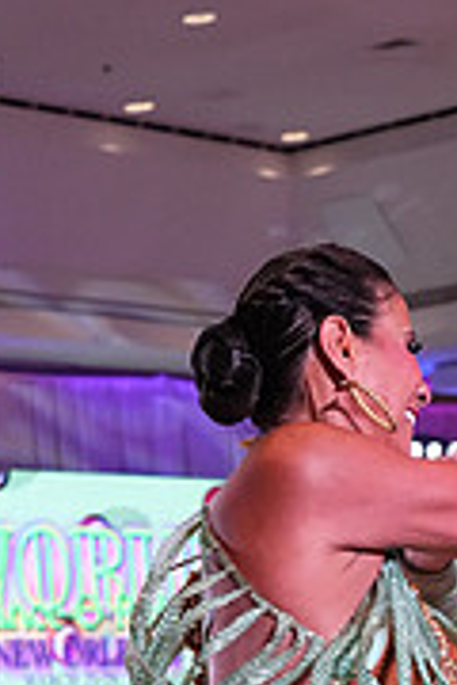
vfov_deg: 12.2
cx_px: 348
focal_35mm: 161
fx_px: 3065
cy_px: 1028
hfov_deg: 8.5
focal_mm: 50
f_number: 5.6
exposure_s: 1/400
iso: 3200
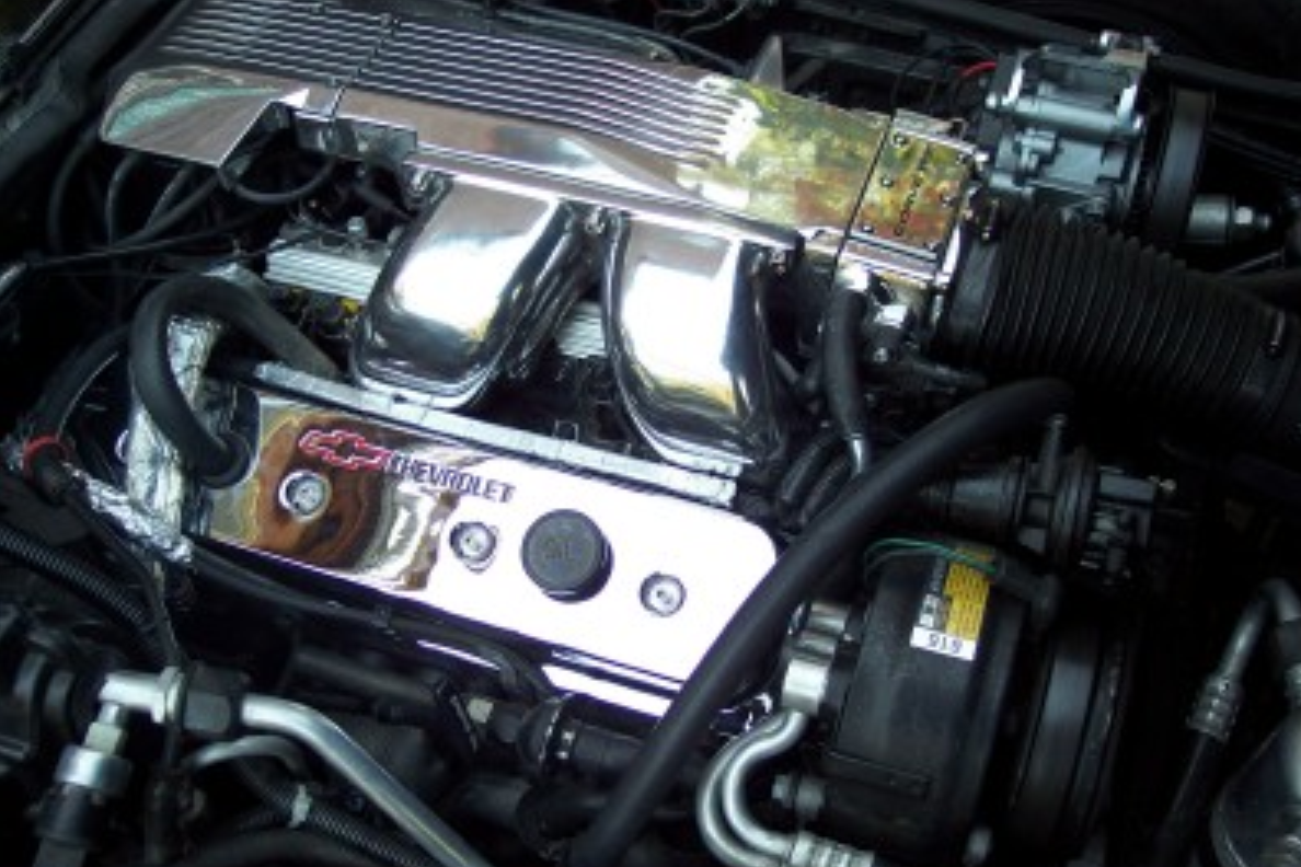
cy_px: 411
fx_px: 1482
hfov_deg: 47.4
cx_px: 654
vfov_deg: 32.6
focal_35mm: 41
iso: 100
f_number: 2.8
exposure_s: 1/90
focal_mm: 8
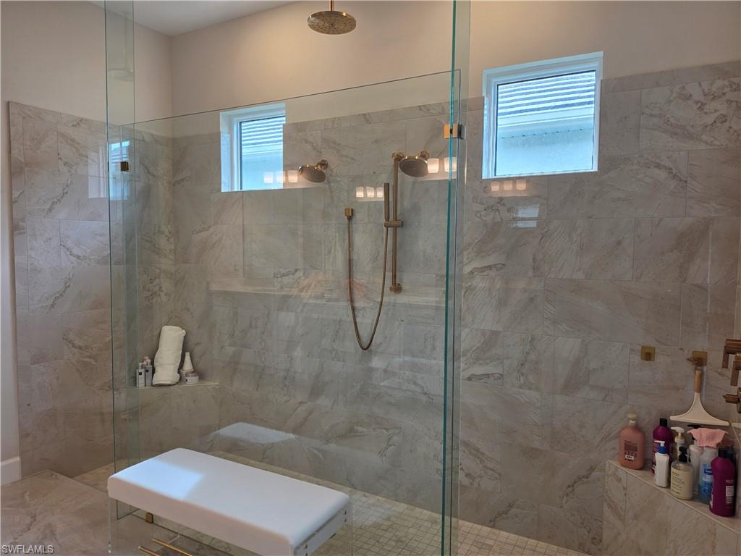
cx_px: 370
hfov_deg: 73.9
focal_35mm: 23
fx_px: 492
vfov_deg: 58.9
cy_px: 278
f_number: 1.4
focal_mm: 6.5
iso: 25
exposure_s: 1/120
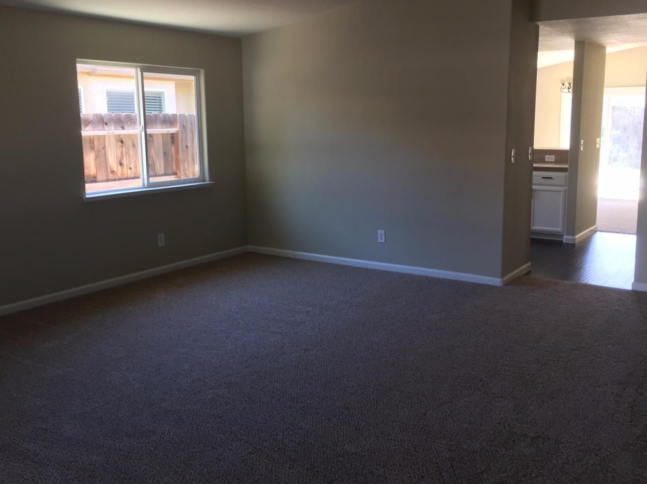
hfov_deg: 52.6
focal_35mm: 35
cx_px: 355
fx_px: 654
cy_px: 223
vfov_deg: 40.6
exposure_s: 1/30
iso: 40
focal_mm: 4.15
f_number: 2.2
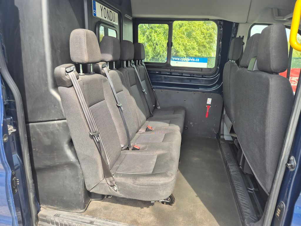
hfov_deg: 73.9
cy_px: 113
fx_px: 200
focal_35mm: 23
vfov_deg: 58.9
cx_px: 150
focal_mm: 5.4
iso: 25
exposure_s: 1/180
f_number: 1.8
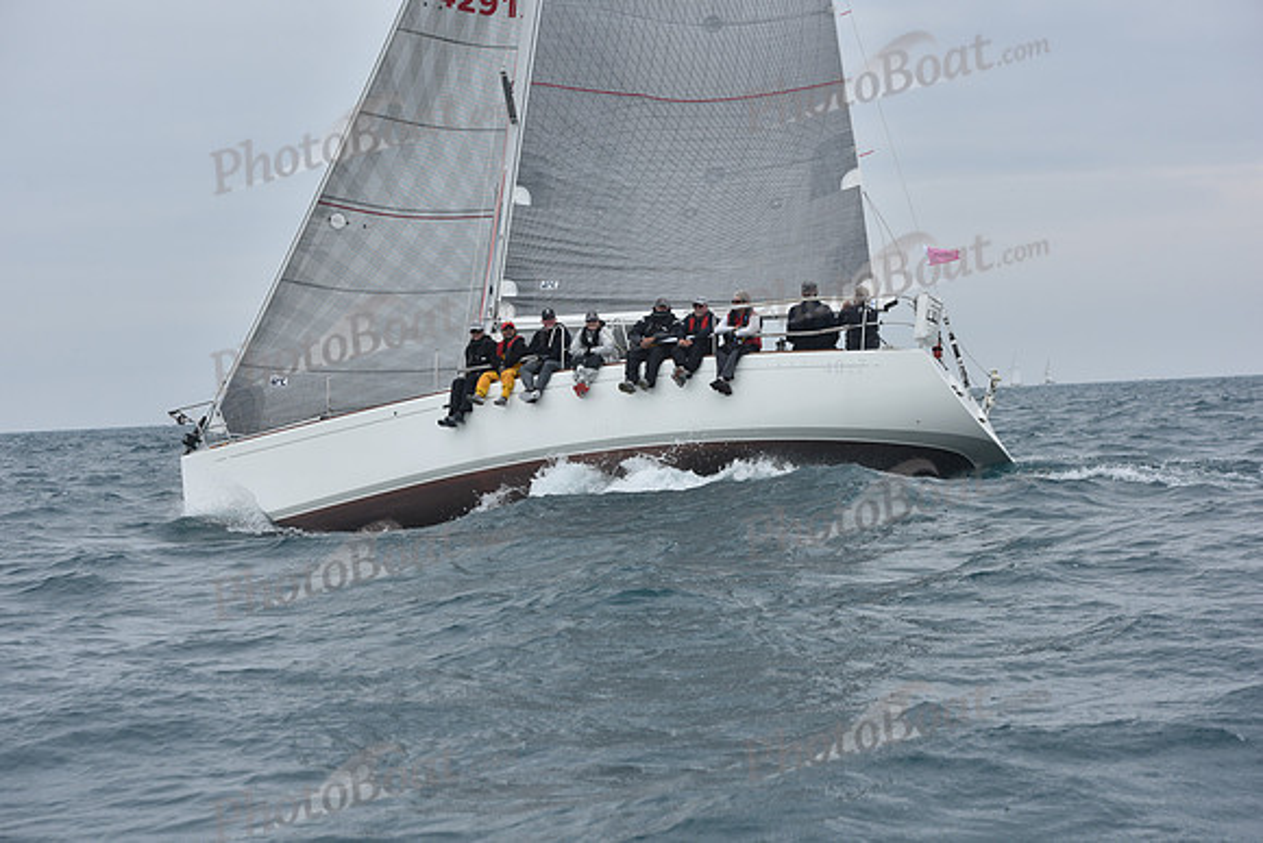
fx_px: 3228
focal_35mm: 92
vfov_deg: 14.9
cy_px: 422
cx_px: 632
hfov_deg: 22.1
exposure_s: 1/800
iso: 250
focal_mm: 92
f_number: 7.1
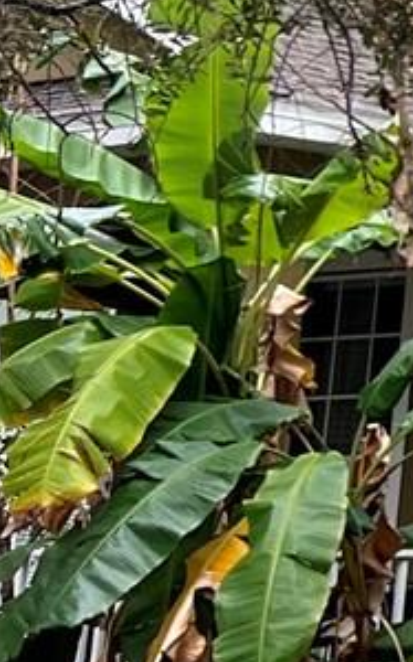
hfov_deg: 6.7
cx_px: 1724
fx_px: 2652
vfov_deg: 14.0
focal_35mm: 147
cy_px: 1
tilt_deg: +11.4
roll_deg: +0.1
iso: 50
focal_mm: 5.7
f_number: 1.5
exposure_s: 1/307
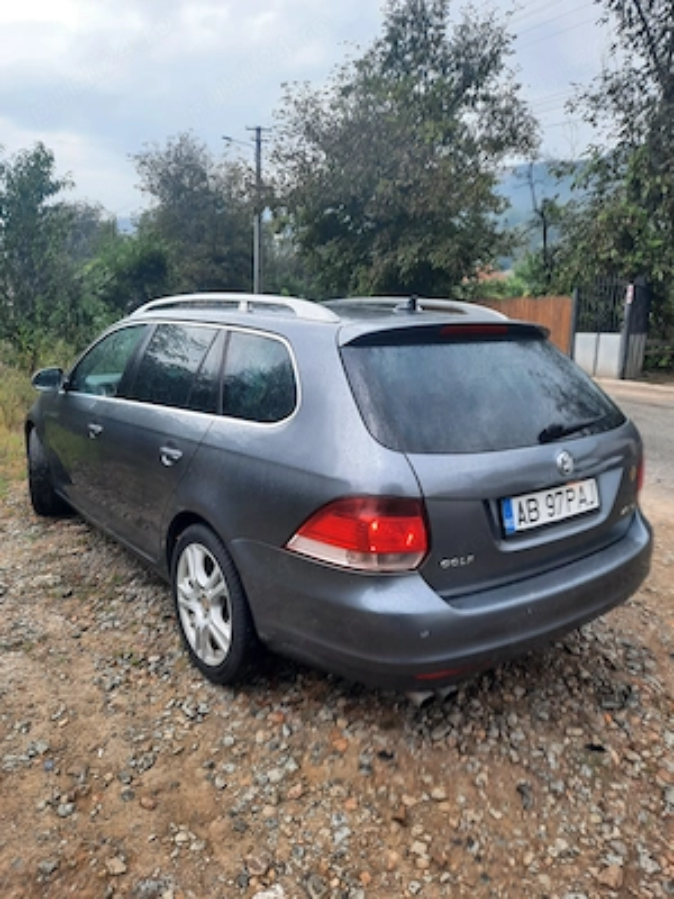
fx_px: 649
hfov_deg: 54.9
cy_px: 450
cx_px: 337
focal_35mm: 25
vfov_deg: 69.4
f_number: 2
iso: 32
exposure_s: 1/50
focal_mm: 4.6
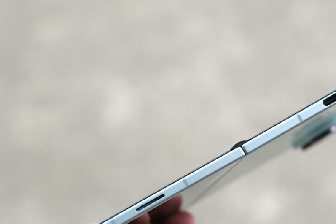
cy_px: 148
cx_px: 237
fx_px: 1166
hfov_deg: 16.3
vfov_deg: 11.0
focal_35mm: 125
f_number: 5
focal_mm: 55
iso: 160
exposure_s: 1/300
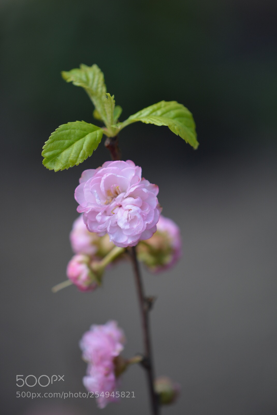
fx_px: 1468
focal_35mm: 128
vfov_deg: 16.1
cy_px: 208
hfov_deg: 10.8
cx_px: 138
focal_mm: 85
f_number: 3.8
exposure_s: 1/250
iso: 100
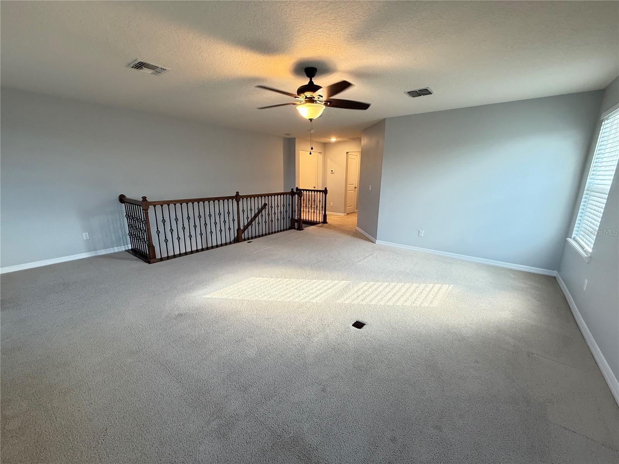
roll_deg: -0.7
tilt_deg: -12.9
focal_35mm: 14
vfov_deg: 85.7
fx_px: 250
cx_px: 310
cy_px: 232
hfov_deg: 102.1
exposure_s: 1/60
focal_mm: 2.22
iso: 250
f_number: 2.2
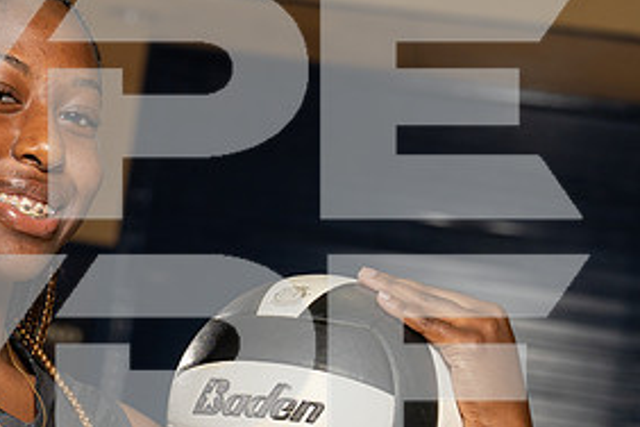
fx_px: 2489
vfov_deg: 9.8
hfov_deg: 14.4
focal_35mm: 140
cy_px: 376
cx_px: 11
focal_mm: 68
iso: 500
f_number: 5.6
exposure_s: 1/250
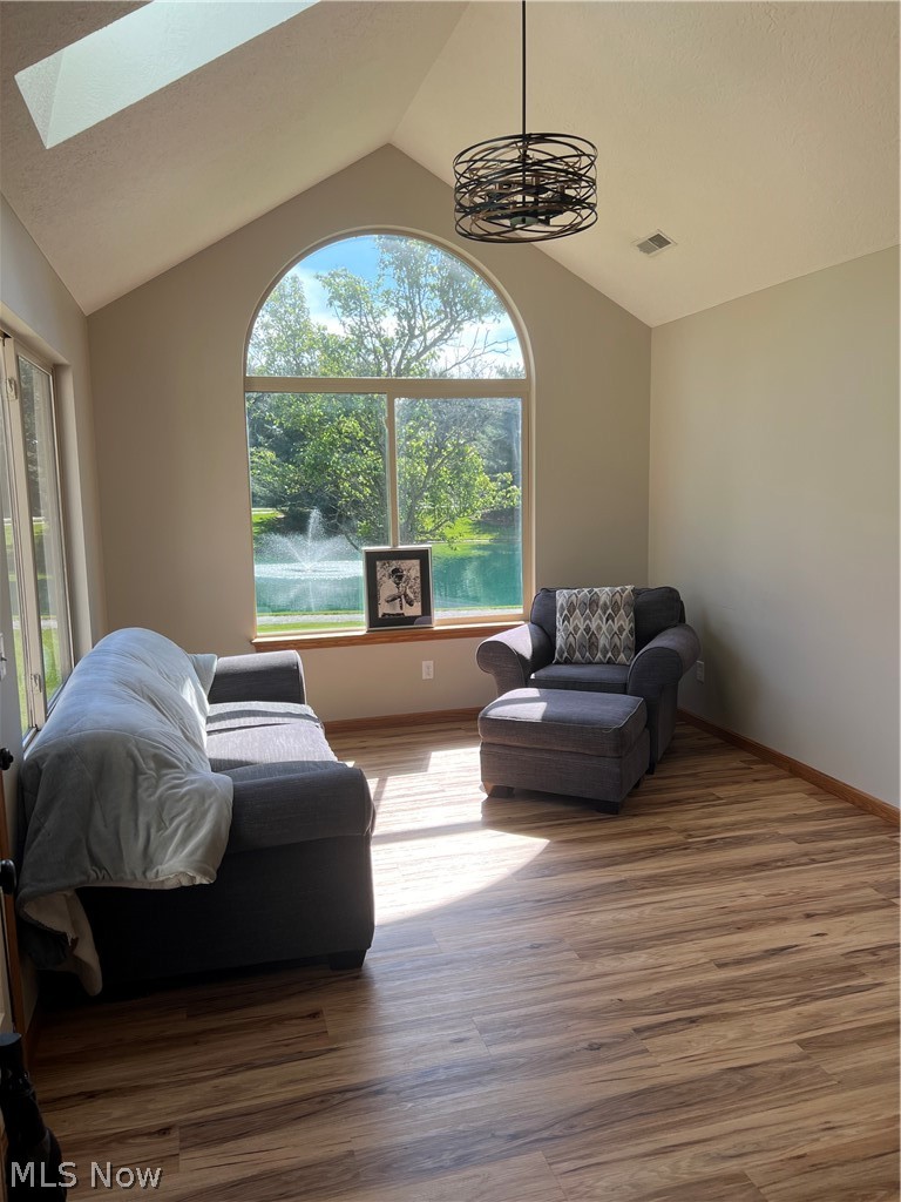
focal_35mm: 26
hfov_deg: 53.1
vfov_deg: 67.3
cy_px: 601
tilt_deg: -7.5
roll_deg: +0.9
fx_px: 902
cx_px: 450
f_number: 1.5
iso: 50
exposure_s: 1/646
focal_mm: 5.7
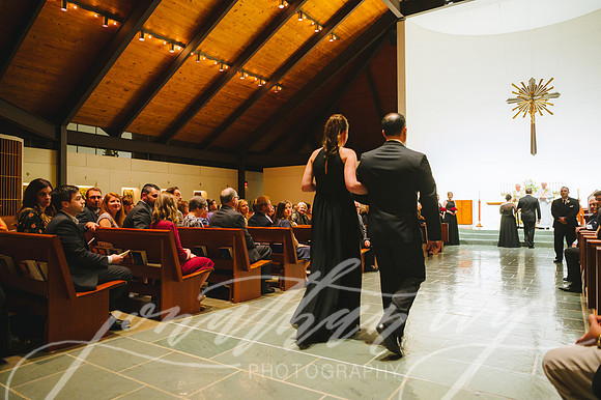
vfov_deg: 53.1
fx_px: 400
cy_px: 200
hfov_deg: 73.8
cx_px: 300
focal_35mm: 24
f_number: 2.8
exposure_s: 1/160
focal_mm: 24
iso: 4000
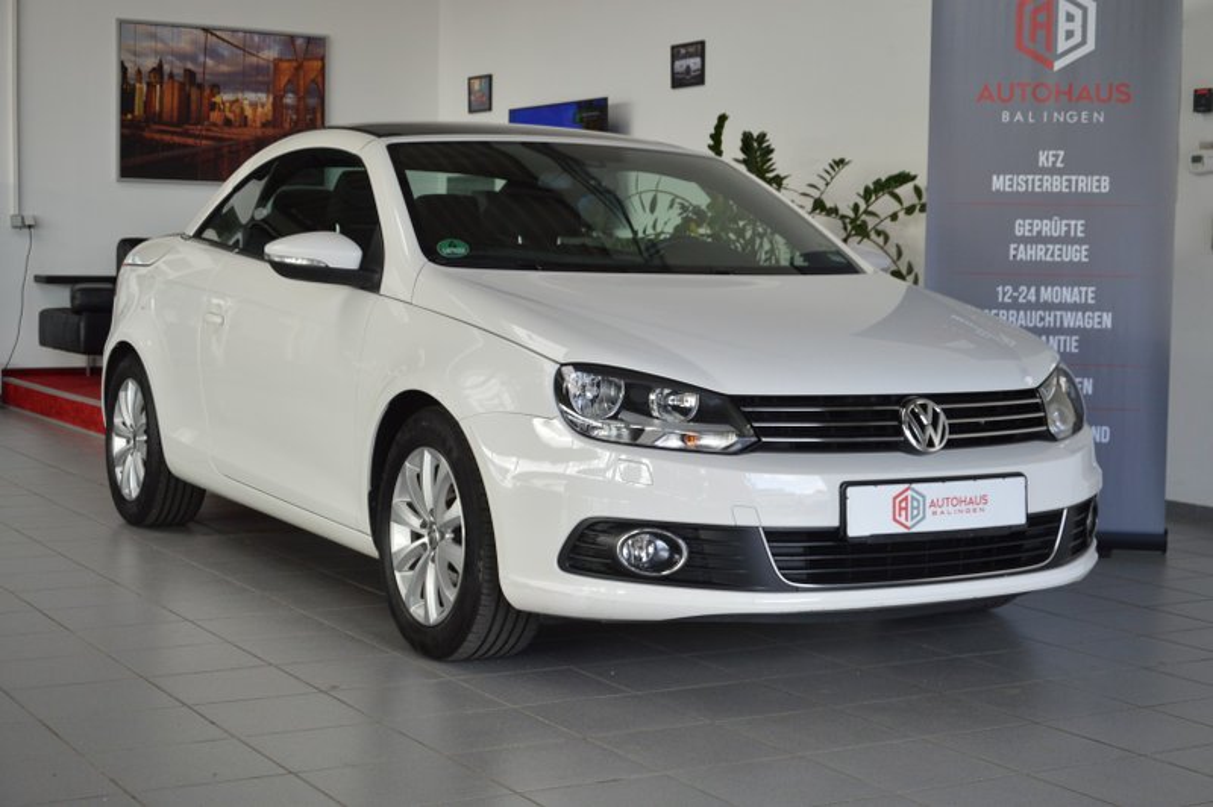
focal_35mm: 57
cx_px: 606
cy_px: 404
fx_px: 1919
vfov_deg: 23.7
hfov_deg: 35.1
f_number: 5
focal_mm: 38
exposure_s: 1/100
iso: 400
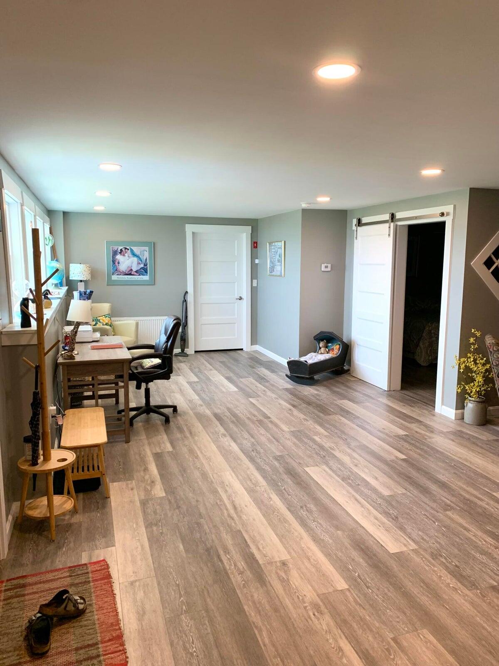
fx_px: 500
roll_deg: -2.8
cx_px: 250
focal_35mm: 26
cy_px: 333
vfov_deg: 67.3
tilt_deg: -5.1
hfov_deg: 53.1
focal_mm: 4.25
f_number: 1.8
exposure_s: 1/60
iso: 80
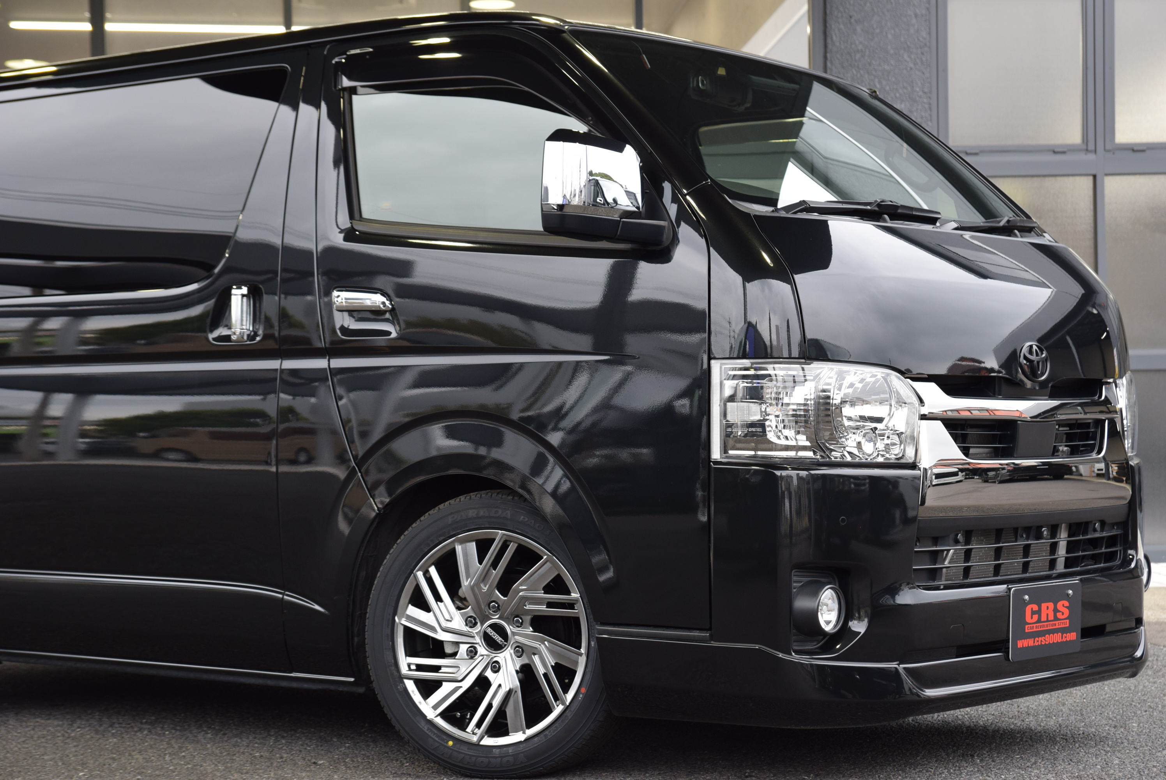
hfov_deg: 28.1
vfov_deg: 19.0
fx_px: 2334
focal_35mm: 72
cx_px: 583
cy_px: 390
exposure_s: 1/125
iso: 400
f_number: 5.6
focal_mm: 48
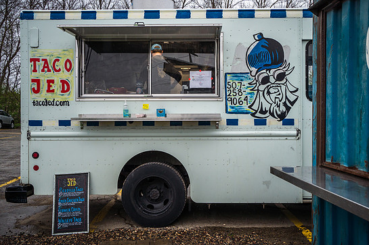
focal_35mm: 39
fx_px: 400
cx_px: 199
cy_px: 121
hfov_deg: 49.5
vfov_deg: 34.2
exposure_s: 1/320
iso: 1250
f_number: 8
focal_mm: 35
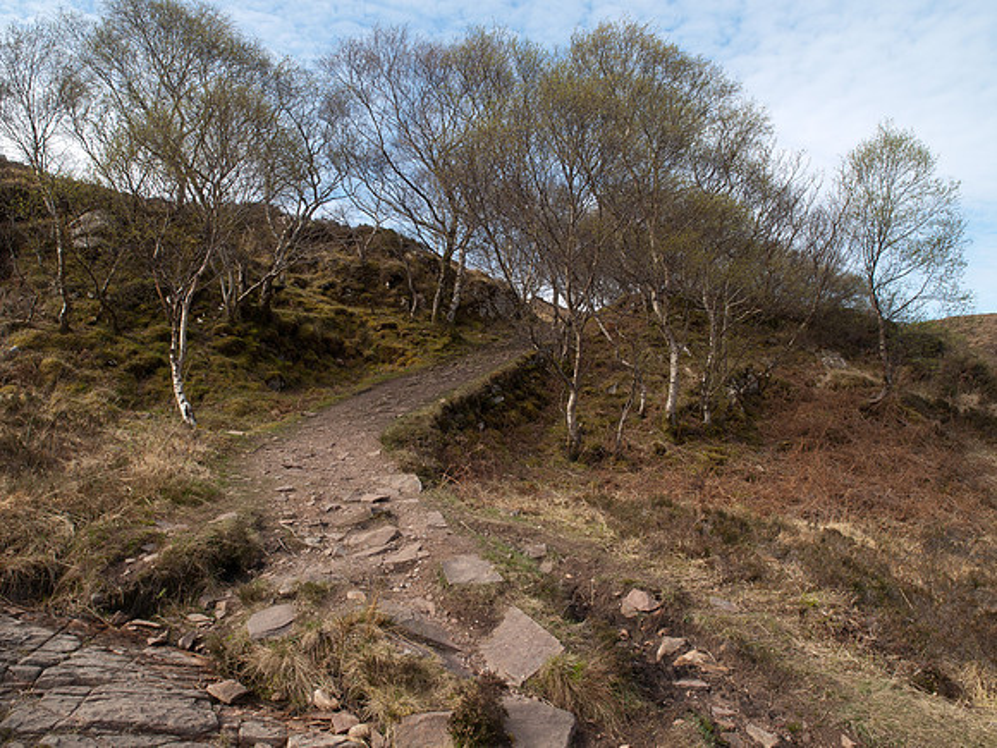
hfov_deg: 71.6
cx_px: 498
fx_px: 691
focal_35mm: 24
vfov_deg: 56.8
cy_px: 374
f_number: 9
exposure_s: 1/200
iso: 200
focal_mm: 12
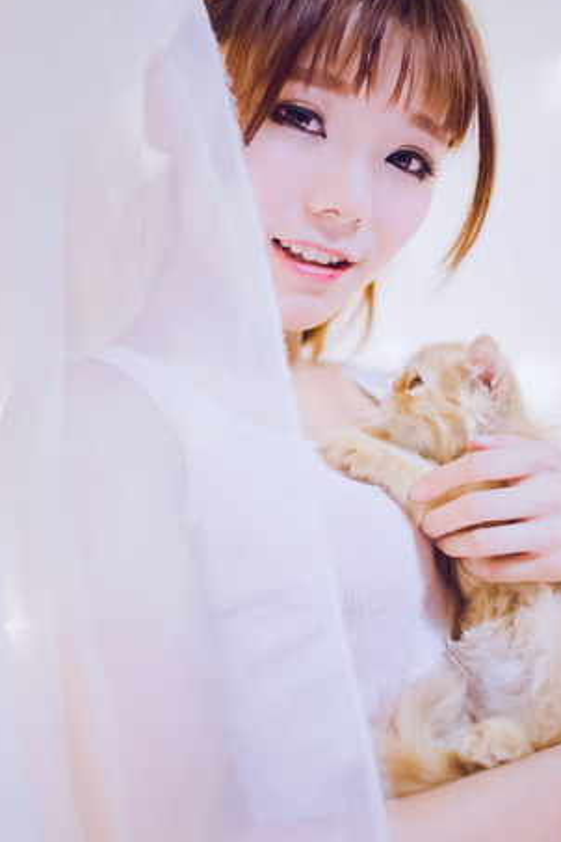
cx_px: 391
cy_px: 394
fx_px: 1356
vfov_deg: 34.5
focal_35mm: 58
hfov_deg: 23.2
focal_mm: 35
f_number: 1.4
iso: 1000
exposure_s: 1/100
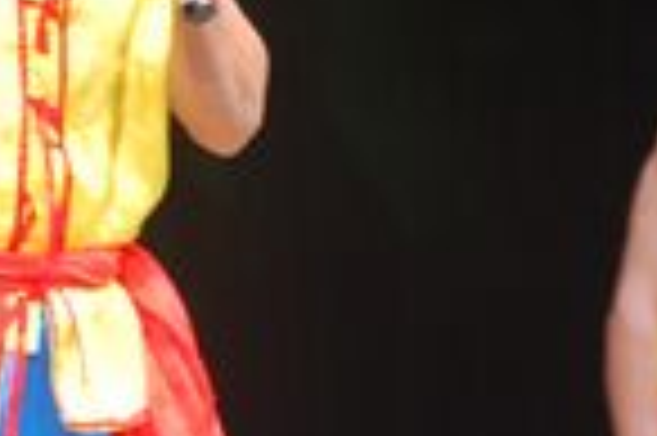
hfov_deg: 4.0
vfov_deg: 2.7
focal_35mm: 515
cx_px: 171
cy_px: 63
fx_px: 9388
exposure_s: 1/40
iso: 400
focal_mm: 100
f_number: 4.5
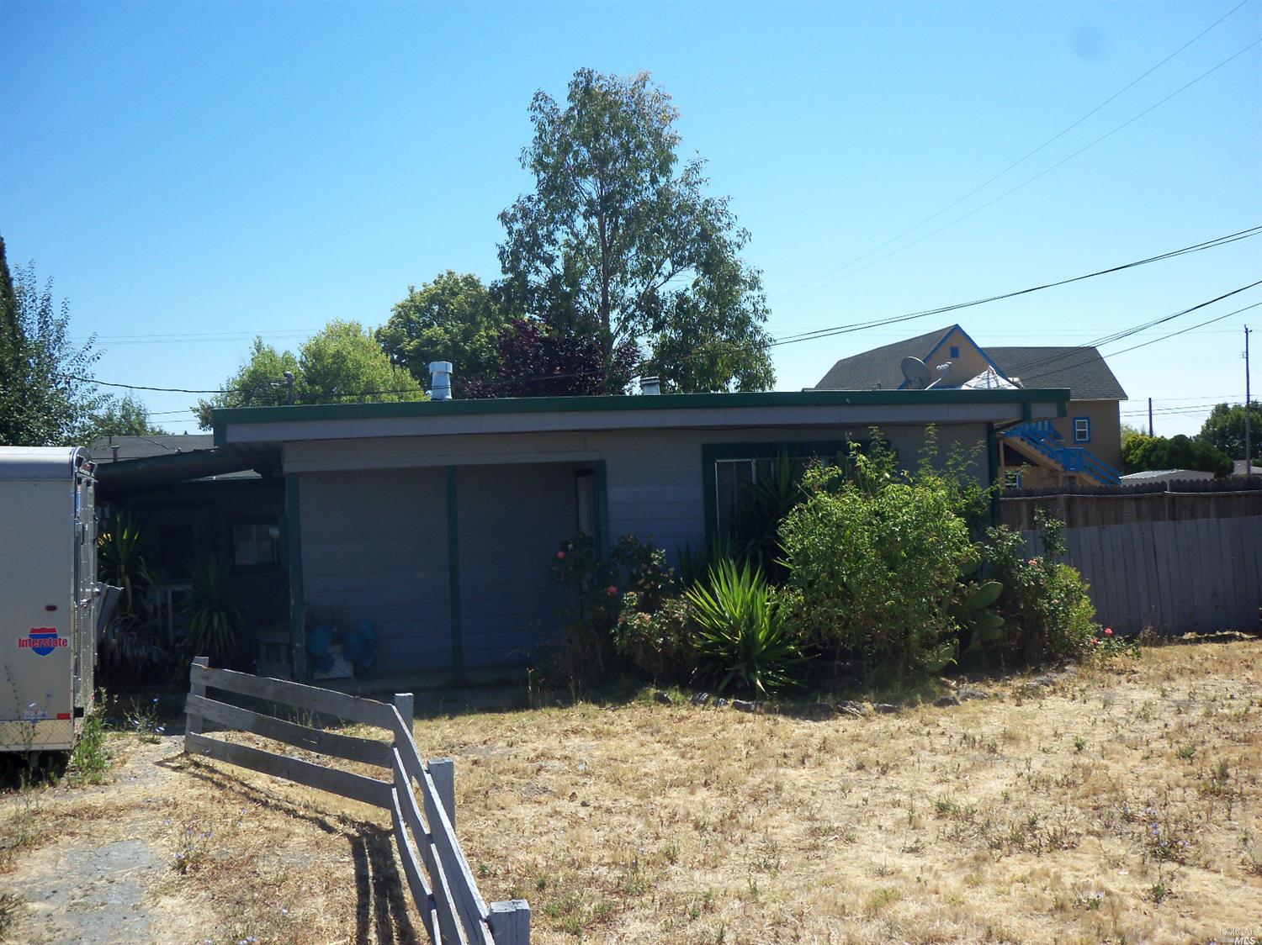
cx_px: 631
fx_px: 1239
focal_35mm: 34
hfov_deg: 54.0
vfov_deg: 41.8
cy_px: 472
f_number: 8.8
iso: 80
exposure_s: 1/125
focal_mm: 5.7
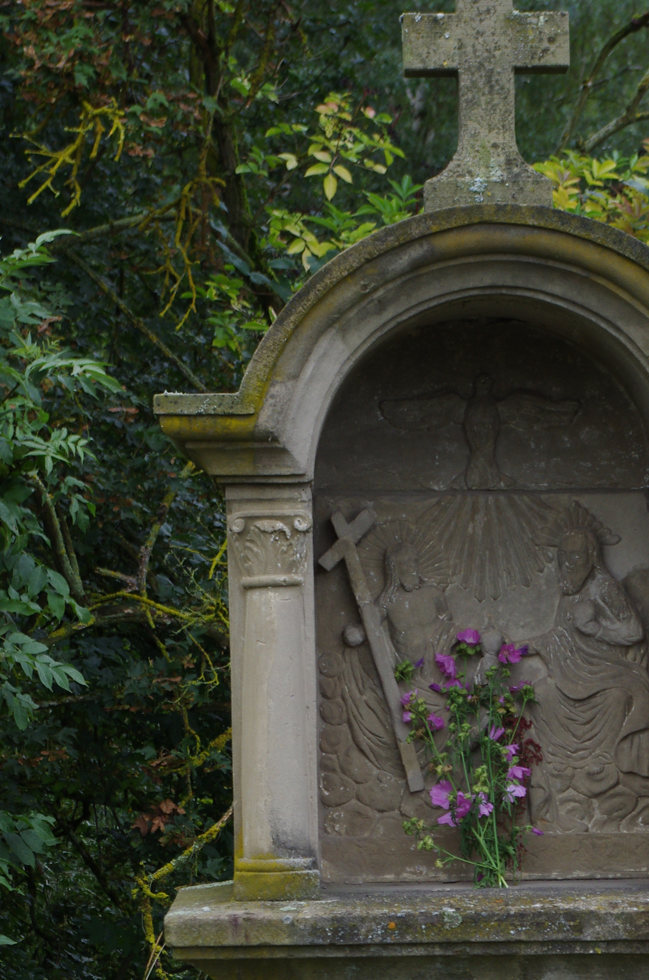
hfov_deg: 8.5
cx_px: 518
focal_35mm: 160
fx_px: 4345
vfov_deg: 12.8
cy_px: 840
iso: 200
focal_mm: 55
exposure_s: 1/100
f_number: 9
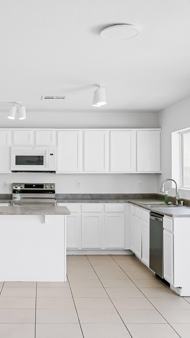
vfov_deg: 42.9
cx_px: 40
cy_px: 171
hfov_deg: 24.6
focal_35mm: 48
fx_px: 430
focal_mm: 20
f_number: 8
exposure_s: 1/25
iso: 250
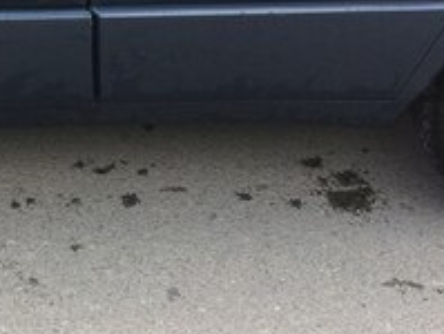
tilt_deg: -22.5
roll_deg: -1.8
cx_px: 25
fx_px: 1234
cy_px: -43
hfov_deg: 19.9
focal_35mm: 96
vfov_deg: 15.0
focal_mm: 4.15
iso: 32
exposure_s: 1/211
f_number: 2.2
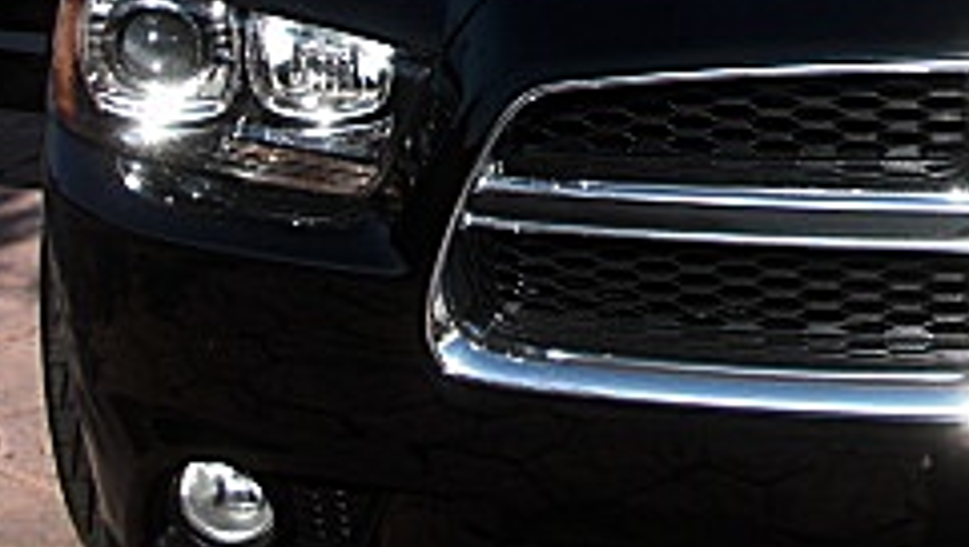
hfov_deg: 20.0
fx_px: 2674
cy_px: -189
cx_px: 937
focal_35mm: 104
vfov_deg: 11.3
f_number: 2.8
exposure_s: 1/500
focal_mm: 6.3
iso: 50
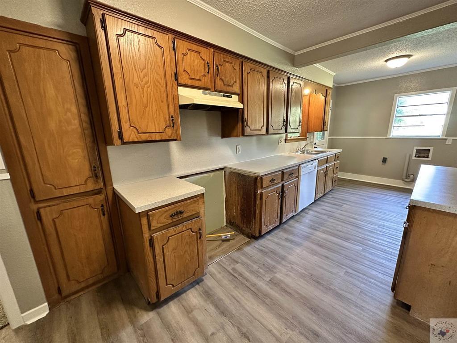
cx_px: 228
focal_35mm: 14
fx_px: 185
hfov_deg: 102.1
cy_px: 172
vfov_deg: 85.7
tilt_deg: -13.6
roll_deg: +1.7
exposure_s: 1/60
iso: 640
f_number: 2.2
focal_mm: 2.22
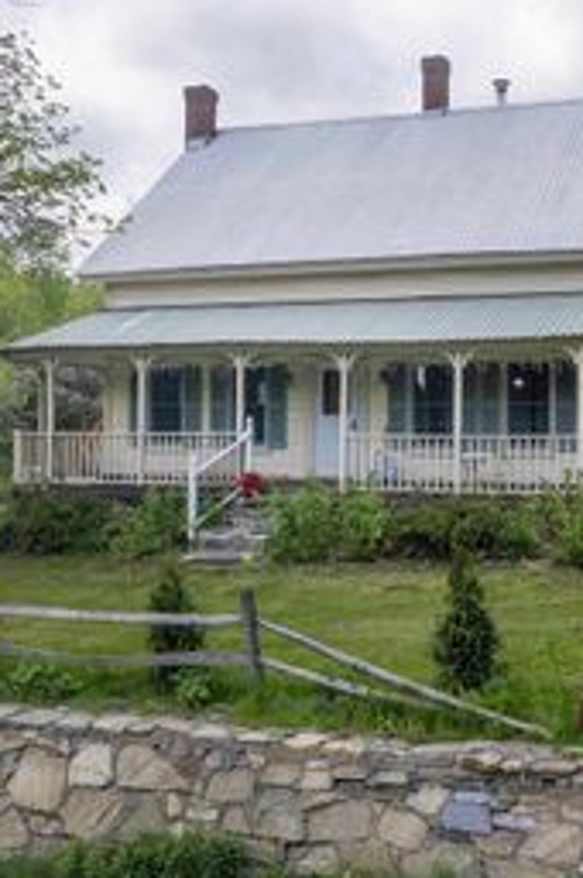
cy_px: 413
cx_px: 487
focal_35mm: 43
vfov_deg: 45.5
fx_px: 1047
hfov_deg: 30.2
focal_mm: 8.38
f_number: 2.8
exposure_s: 1/240
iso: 100
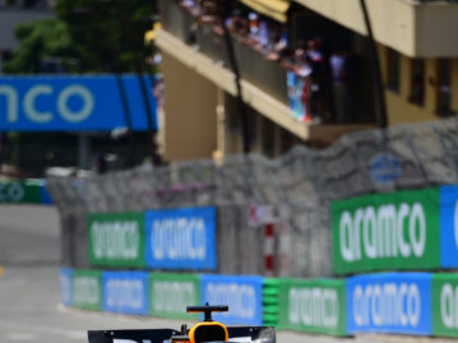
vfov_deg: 2.7
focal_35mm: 549
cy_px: 360
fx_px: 7261
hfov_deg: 3.6
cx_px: 226
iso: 64
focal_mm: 200
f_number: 2.8
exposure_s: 1/1600
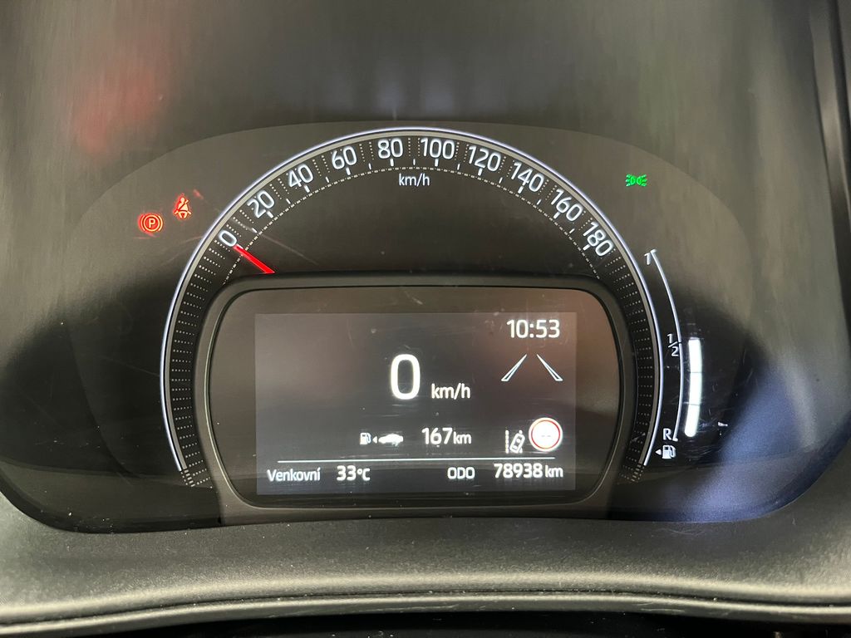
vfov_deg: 53.1
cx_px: 426
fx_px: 639
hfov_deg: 67.3
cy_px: 319
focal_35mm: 26
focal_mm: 5.1
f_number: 1.6
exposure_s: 1/33
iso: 640
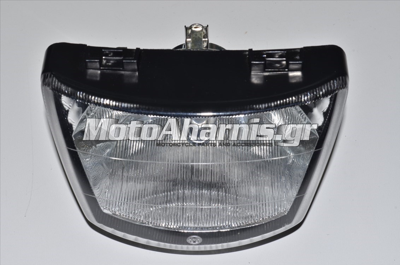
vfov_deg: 16.5
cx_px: 200
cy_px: 132
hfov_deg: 24.7
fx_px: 915
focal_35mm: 82
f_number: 16
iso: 160
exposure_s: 1/100
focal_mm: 55
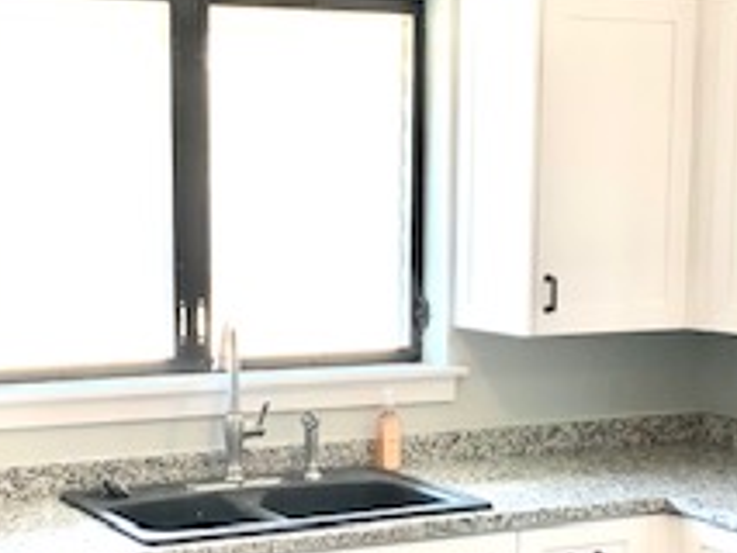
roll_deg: -0.1
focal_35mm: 78
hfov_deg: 24.9
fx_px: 1662
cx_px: 277
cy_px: 387
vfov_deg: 18.8
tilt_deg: -6.3
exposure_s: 1/60
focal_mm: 4.25
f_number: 1.8
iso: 64
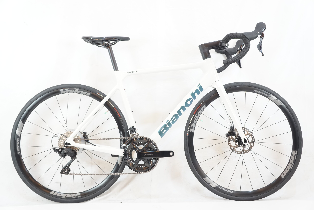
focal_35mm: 39
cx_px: 157
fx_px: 340
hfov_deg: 49.6
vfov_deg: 34.2
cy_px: 105
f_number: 5
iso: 1000
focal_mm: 26
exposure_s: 1/30
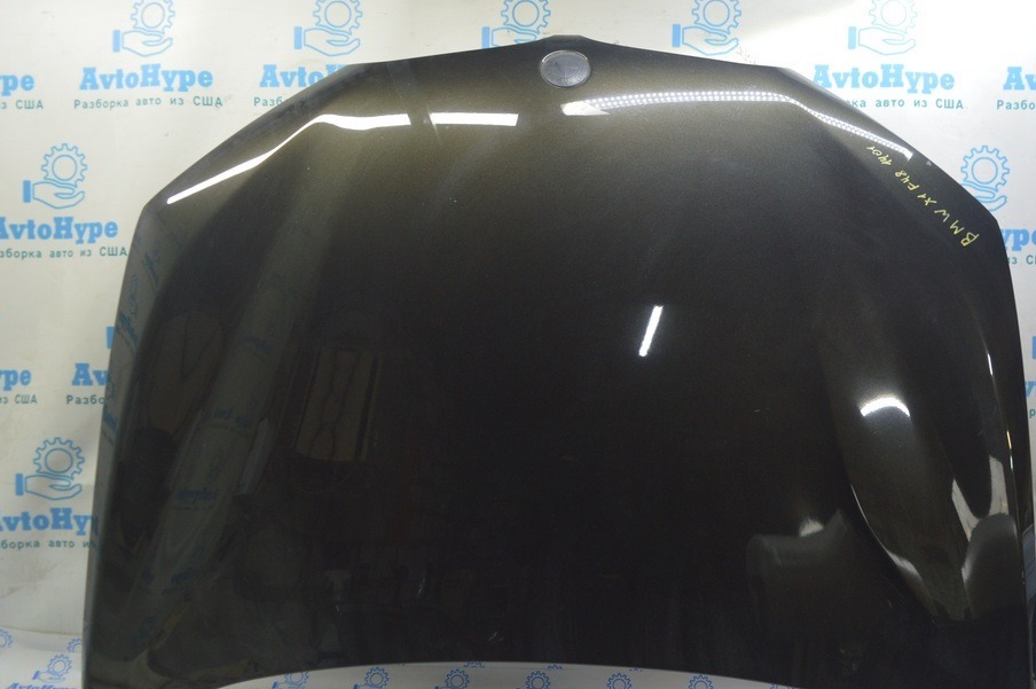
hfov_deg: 55.8
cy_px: 388
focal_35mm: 34
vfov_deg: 38.8
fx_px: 978
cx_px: 523
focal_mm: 20
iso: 400
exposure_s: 1/20
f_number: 5.6
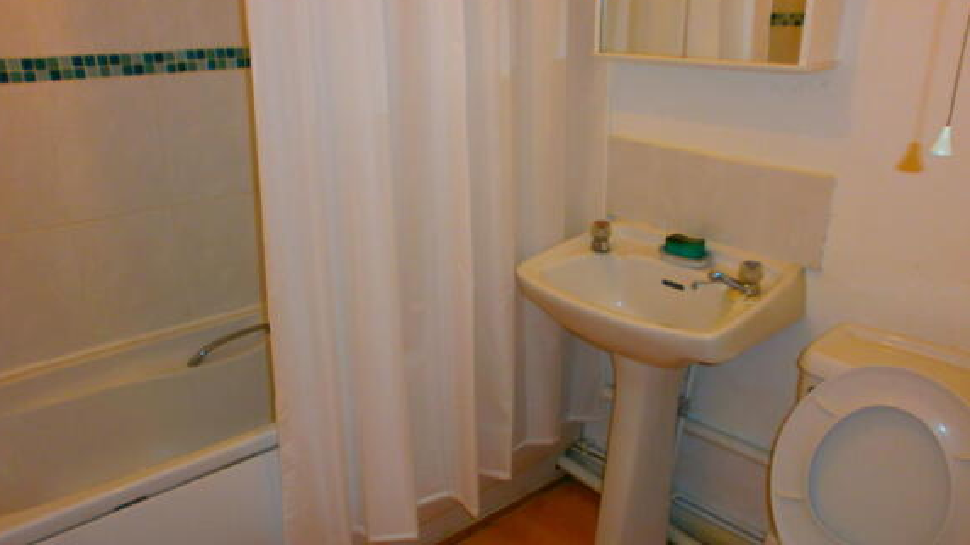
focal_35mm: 30
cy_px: 332
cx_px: 477
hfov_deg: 64.3
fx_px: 771
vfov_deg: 38.7
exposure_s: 1/30
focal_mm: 4.8
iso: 125
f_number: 2.9
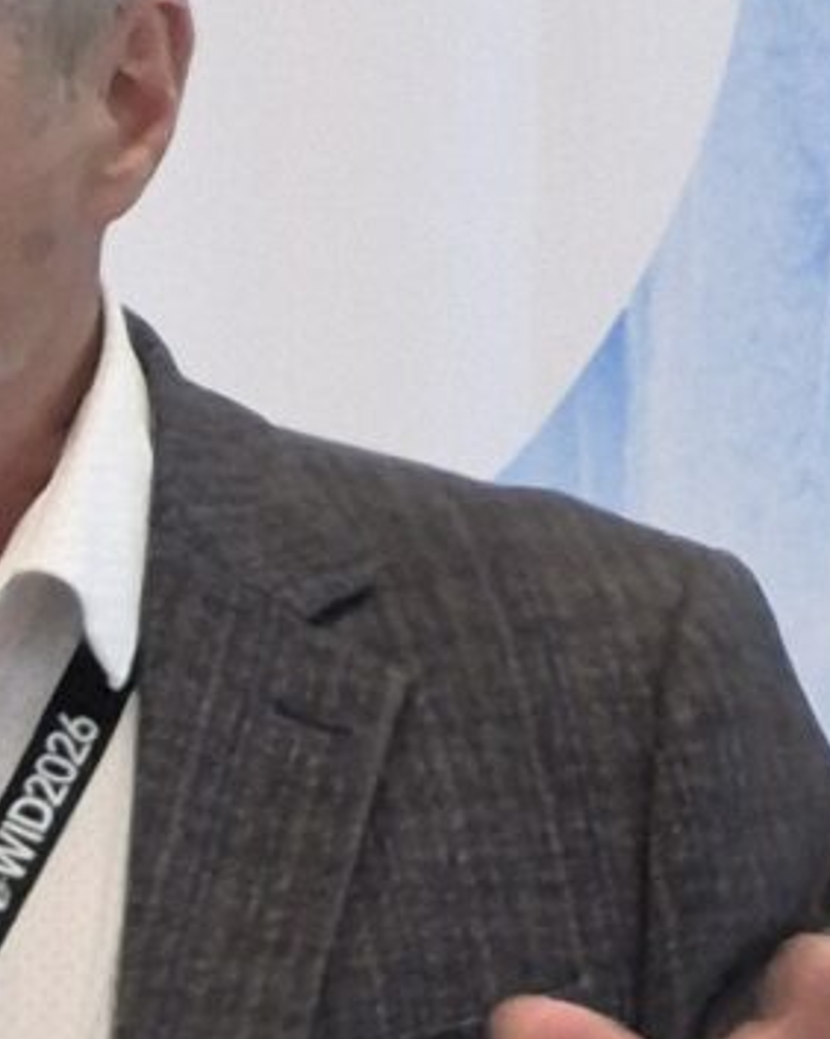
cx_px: -1342
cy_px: 1987
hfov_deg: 3.1
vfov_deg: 3.9
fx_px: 15028
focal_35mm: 489
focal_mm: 7
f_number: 2.4
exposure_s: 1/60
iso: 100
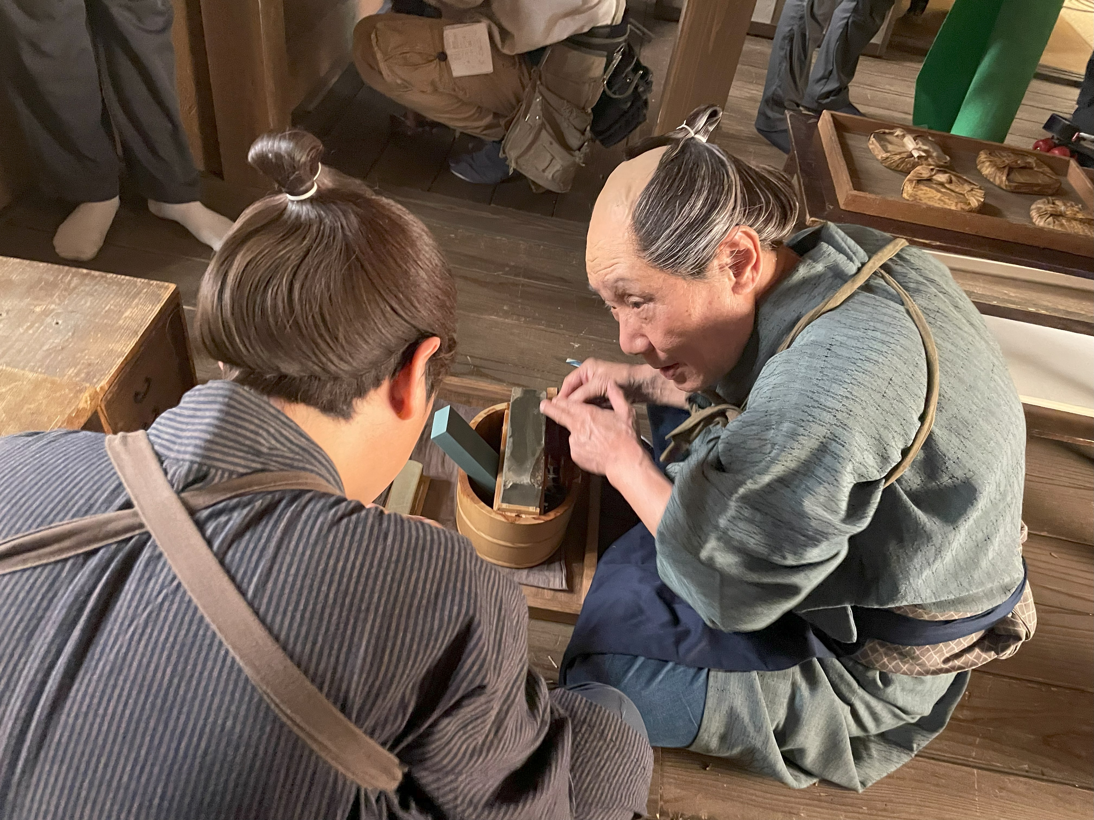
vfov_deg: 53.1
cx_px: 547
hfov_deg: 67.3
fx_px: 822
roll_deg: -10.7
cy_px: 410
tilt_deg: -43.6
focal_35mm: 26
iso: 800
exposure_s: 1/30
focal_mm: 4.2
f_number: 1.6
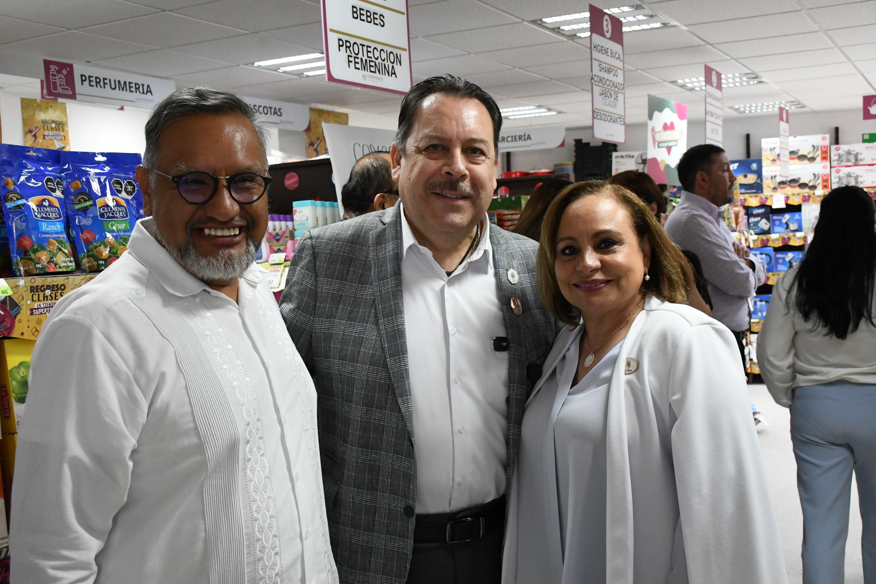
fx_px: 949
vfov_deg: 34.2
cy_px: 292
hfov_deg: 49.6
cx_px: 438
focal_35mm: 39
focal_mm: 26
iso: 5000
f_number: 7.1
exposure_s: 1/100
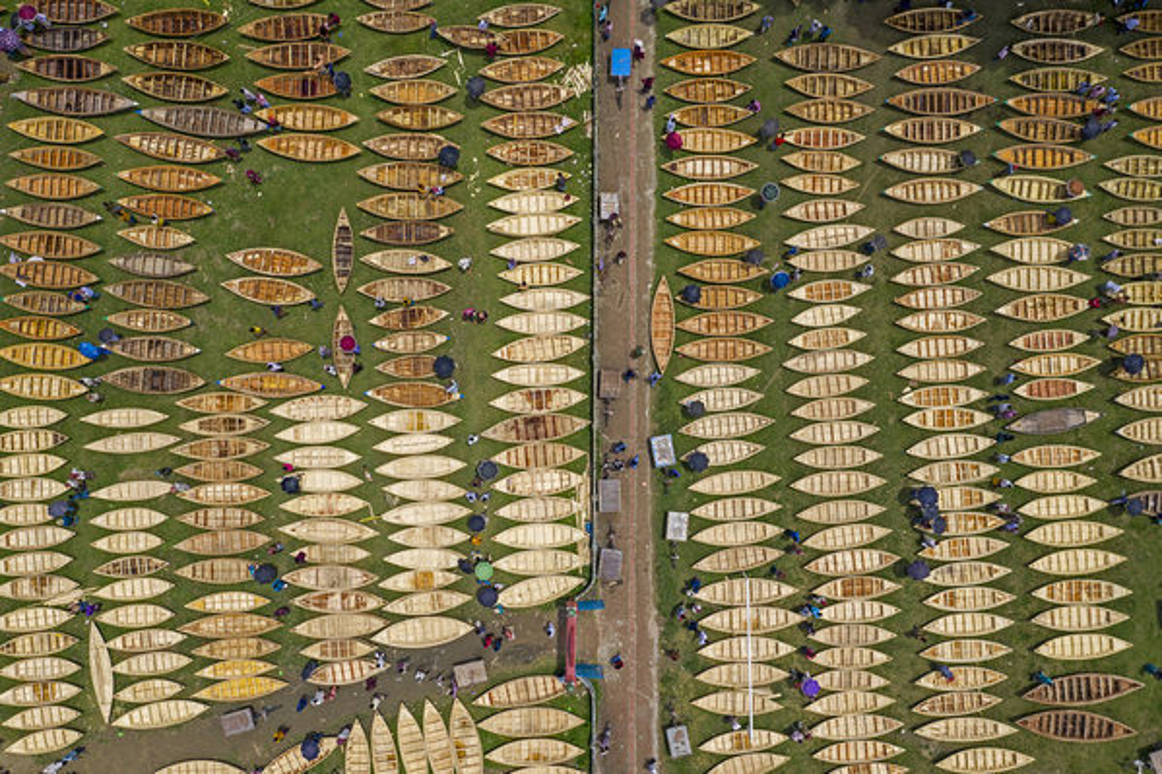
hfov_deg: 65.5
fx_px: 903
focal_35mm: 28
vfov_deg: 46.4
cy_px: 387
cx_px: 581
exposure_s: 1/1000
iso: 100
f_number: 5.6
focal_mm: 10.26
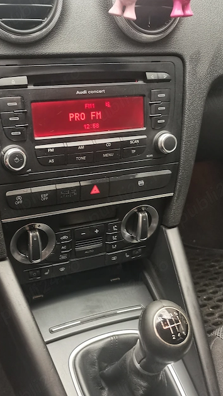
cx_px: 84
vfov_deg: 55.2
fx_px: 378
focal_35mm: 36
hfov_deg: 32.7
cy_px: 215
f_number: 1.8
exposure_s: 1/100
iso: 400
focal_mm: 5.58
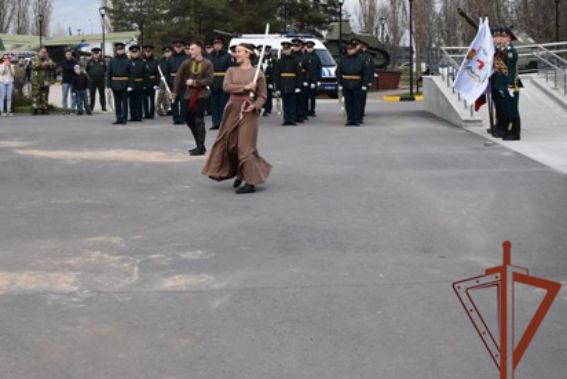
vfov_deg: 19.0
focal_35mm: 71
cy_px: 58
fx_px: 1119
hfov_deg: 27.4
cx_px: 52
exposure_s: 1/1600
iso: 400
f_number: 6.3
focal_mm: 26
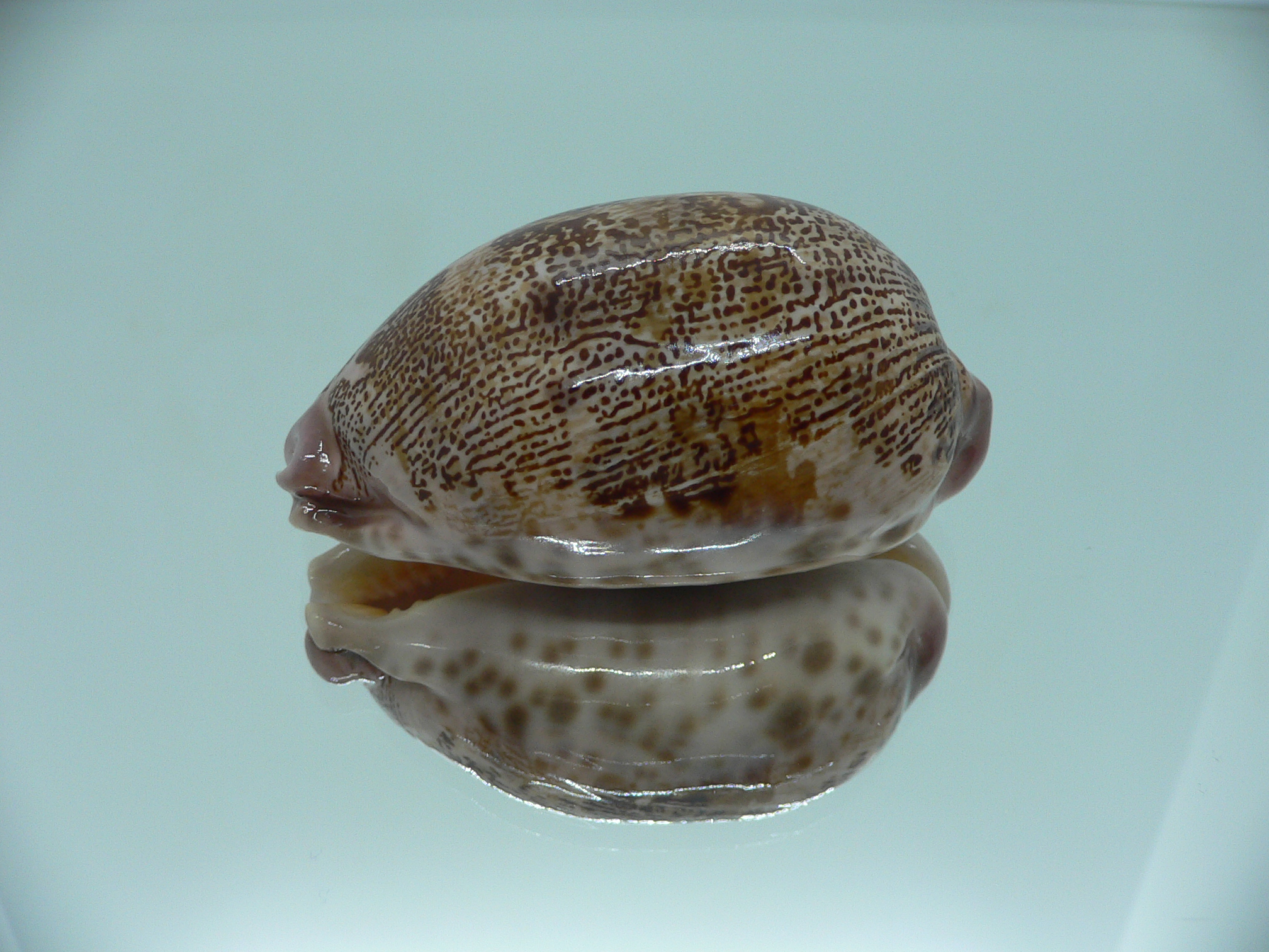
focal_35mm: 35
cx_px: 634
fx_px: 1283
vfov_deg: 40.7
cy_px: 476
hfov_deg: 52.6
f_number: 2.8
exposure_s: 1/60
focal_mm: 4.6
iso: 80
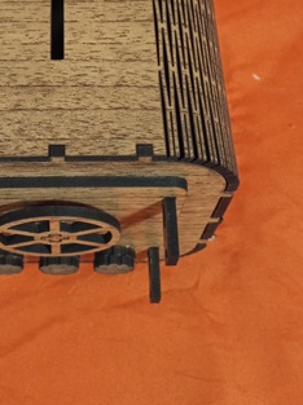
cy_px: 50
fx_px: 620
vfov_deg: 34.4
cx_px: 60
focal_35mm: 53
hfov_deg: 26.9
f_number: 1.8
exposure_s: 1/33.3
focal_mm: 3.98
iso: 1600
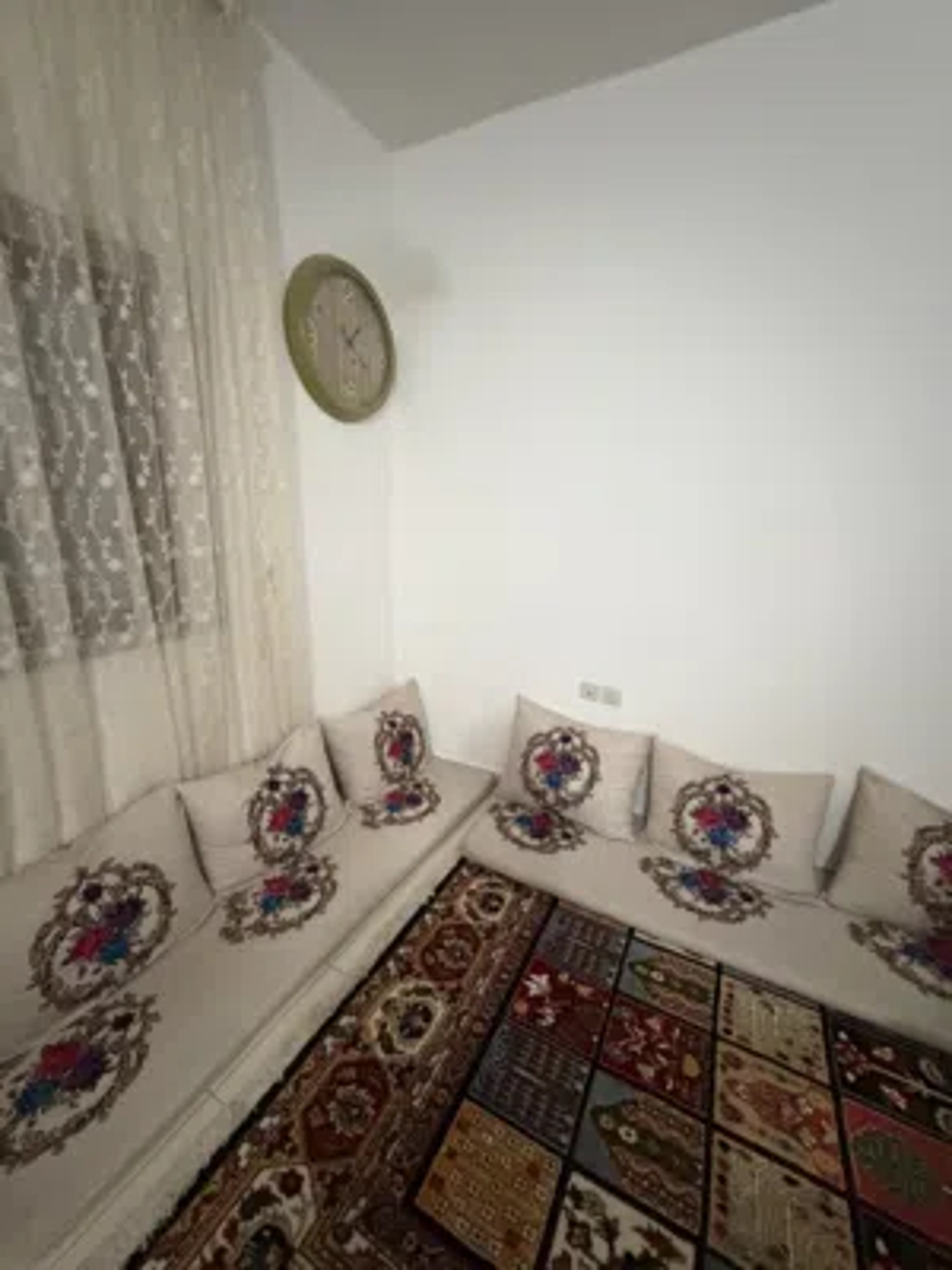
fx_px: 513
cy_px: 635
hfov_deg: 85.7
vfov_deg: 102.1
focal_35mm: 14
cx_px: 476
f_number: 2.2
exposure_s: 1/50
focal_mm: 2.22
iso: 1250
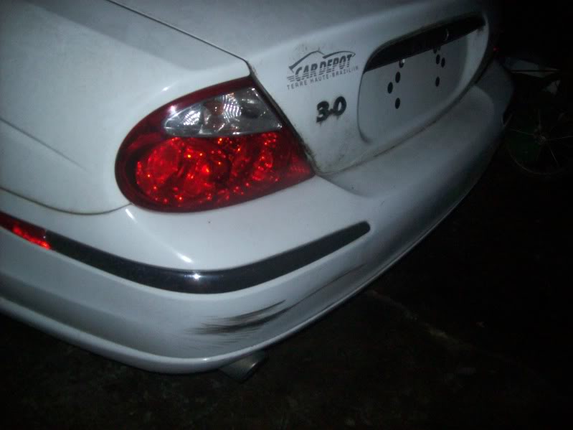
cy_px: 215
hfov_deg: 51.4
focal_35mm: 36
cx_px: 286
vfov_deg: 39.6
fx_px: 596
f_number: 2.7
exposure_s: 1/64
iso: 200
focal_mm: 6
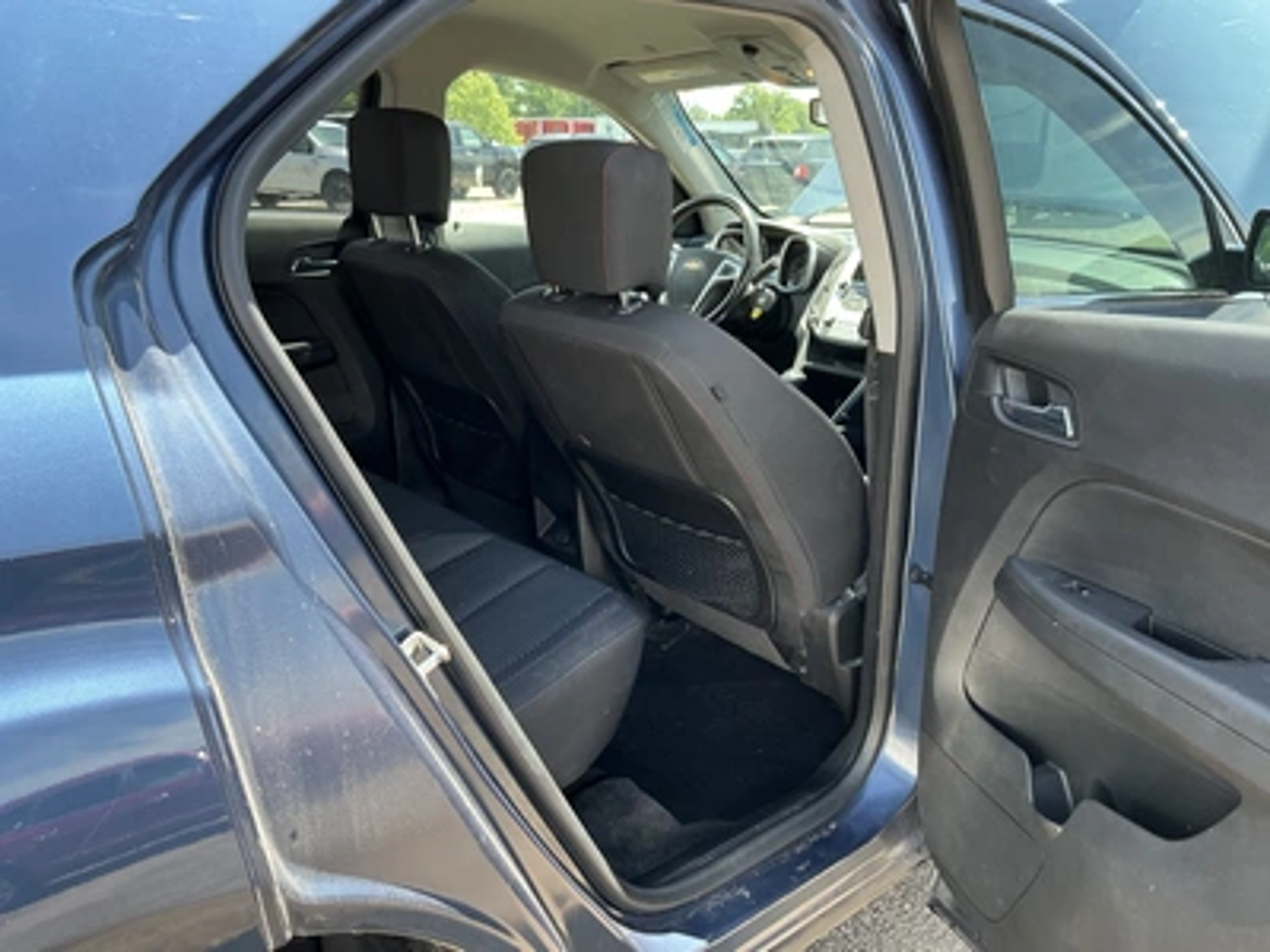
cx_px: 635
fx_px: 1027
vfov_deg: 49.7
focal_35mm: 28
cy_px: 476
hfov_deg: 63.4
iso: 25
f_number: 1.8
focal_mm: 3
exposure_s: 1/122
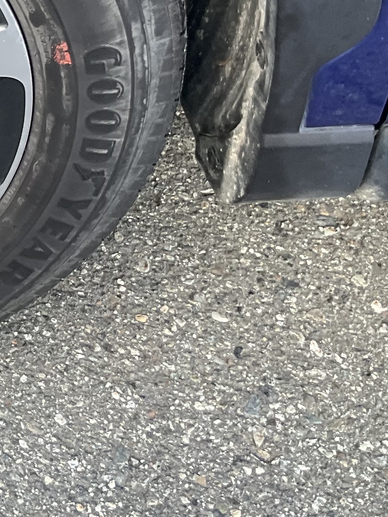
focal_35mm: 95
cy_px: 99
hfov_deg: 13.7
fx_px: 1420
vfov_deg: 20.4
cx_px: -336
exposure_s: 1/122
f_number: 1.8
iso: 25
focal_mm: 3
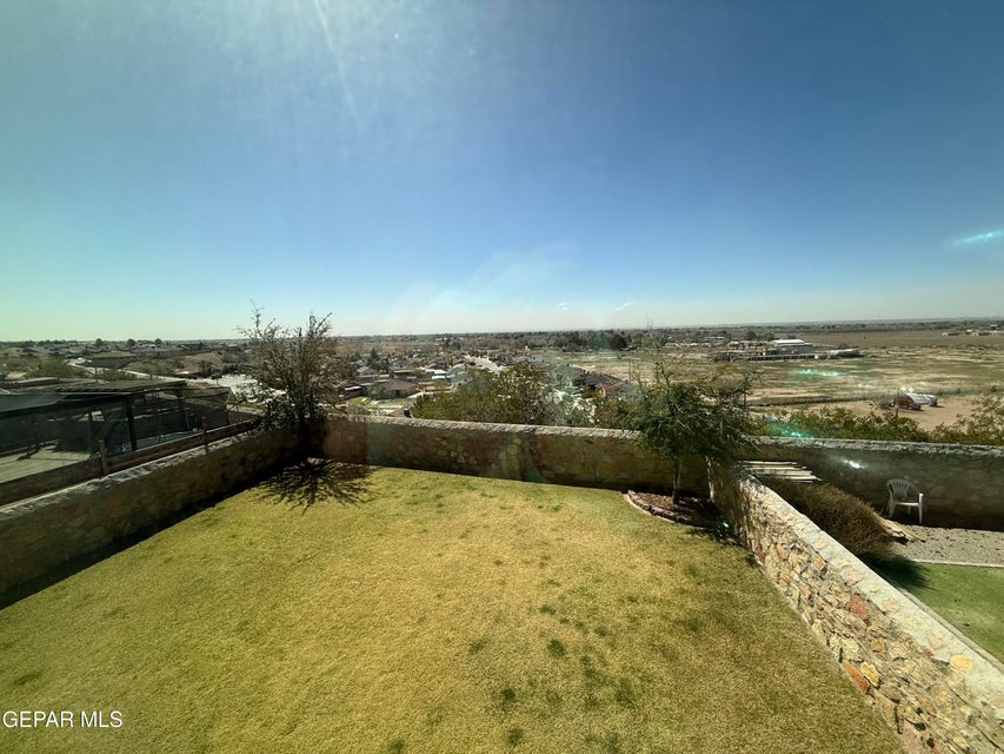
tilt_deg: -6.3
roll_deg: +1.8
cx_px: 502
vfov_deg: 85.7
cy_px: 377
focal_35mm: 14
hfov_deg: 102.1
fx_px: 406
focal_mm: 2.22
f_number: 2.2
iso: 50
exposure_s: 1/1795
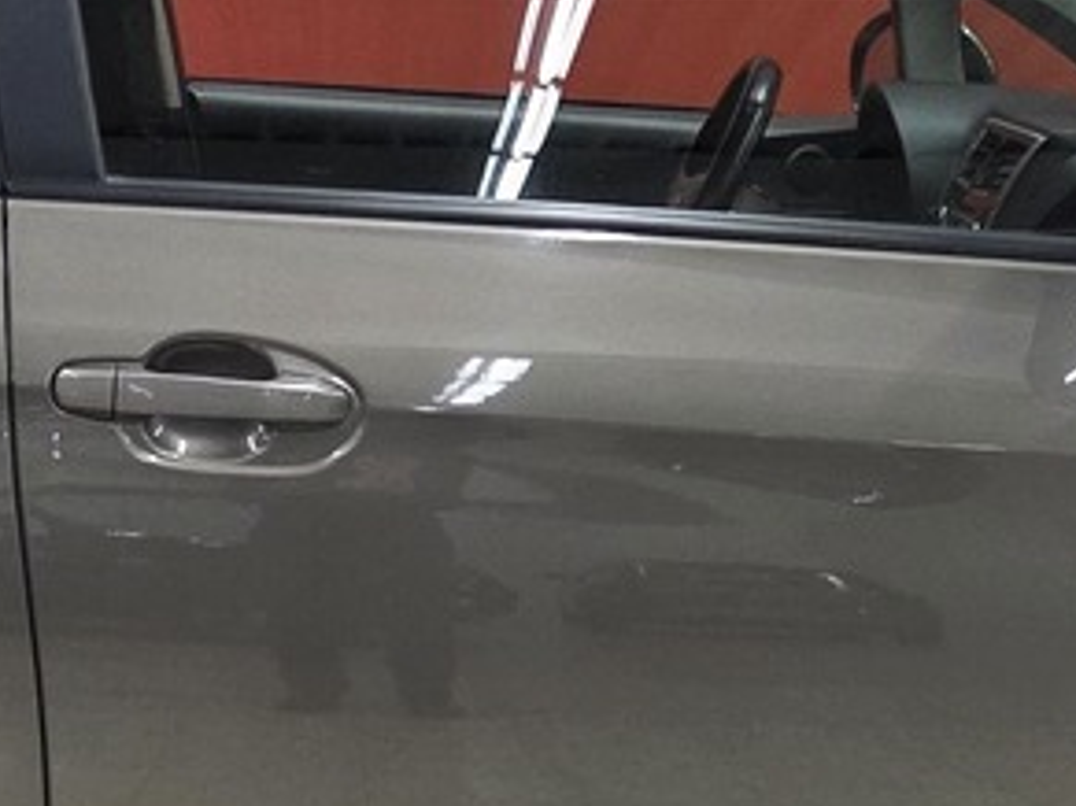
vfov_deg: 12.9
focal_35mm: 114
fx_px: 3542
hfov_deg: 17.2
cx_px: 237
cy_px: 632
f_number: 1.8
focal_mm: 5.4
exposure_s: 1/180
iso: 200
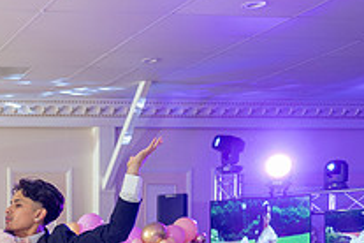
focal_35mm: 75
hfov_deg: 22.6
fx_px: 758
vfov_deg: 17.2
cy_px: 304
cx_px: -165
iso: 400
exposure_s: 1/100
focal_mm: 24
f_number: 2.8
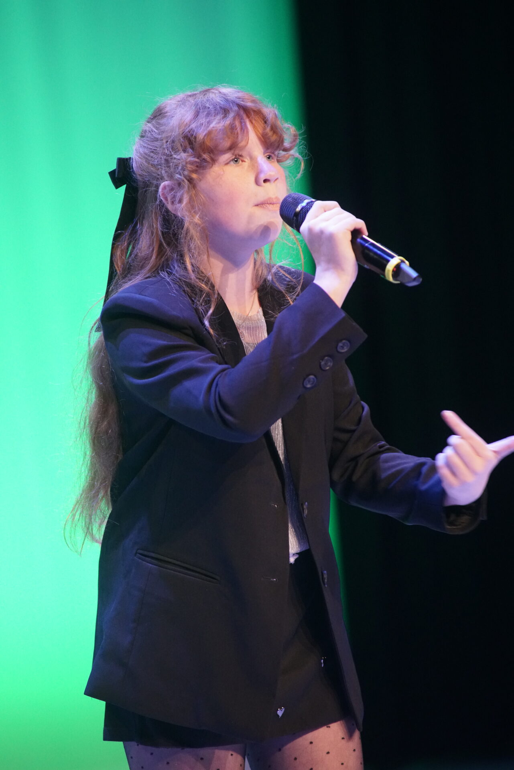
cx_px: 257
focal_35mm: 200
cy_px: 385
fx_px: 4281
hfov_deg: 6.9
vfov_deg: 10.3
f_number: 4.5
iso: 6400
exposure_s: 1/250
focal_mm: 200
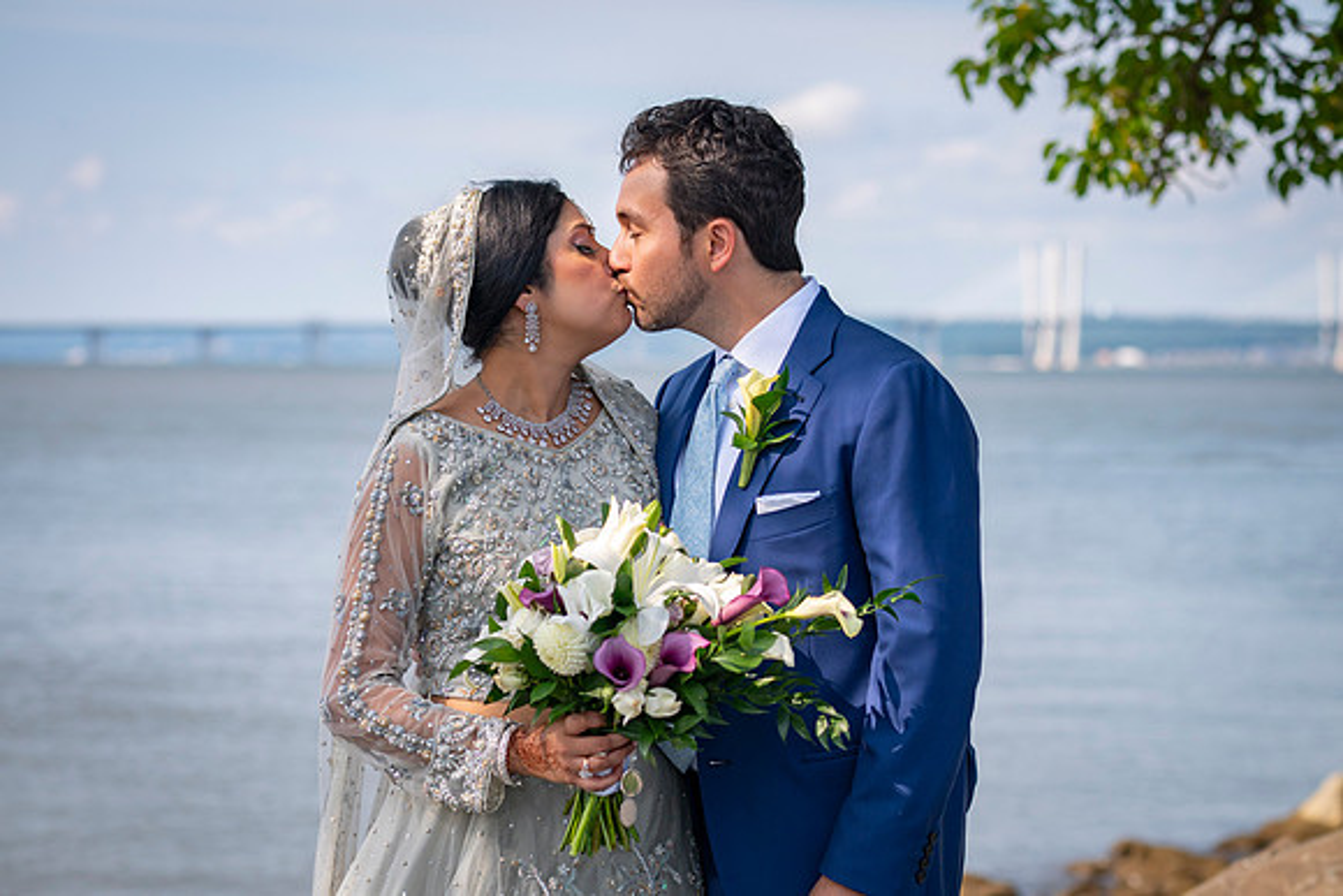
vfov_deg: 15.2
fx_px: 3358
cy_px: 443
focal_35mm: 90
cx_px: 670
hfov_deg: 22.6
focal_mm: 85
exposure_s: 1/6400
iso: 640
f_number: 4
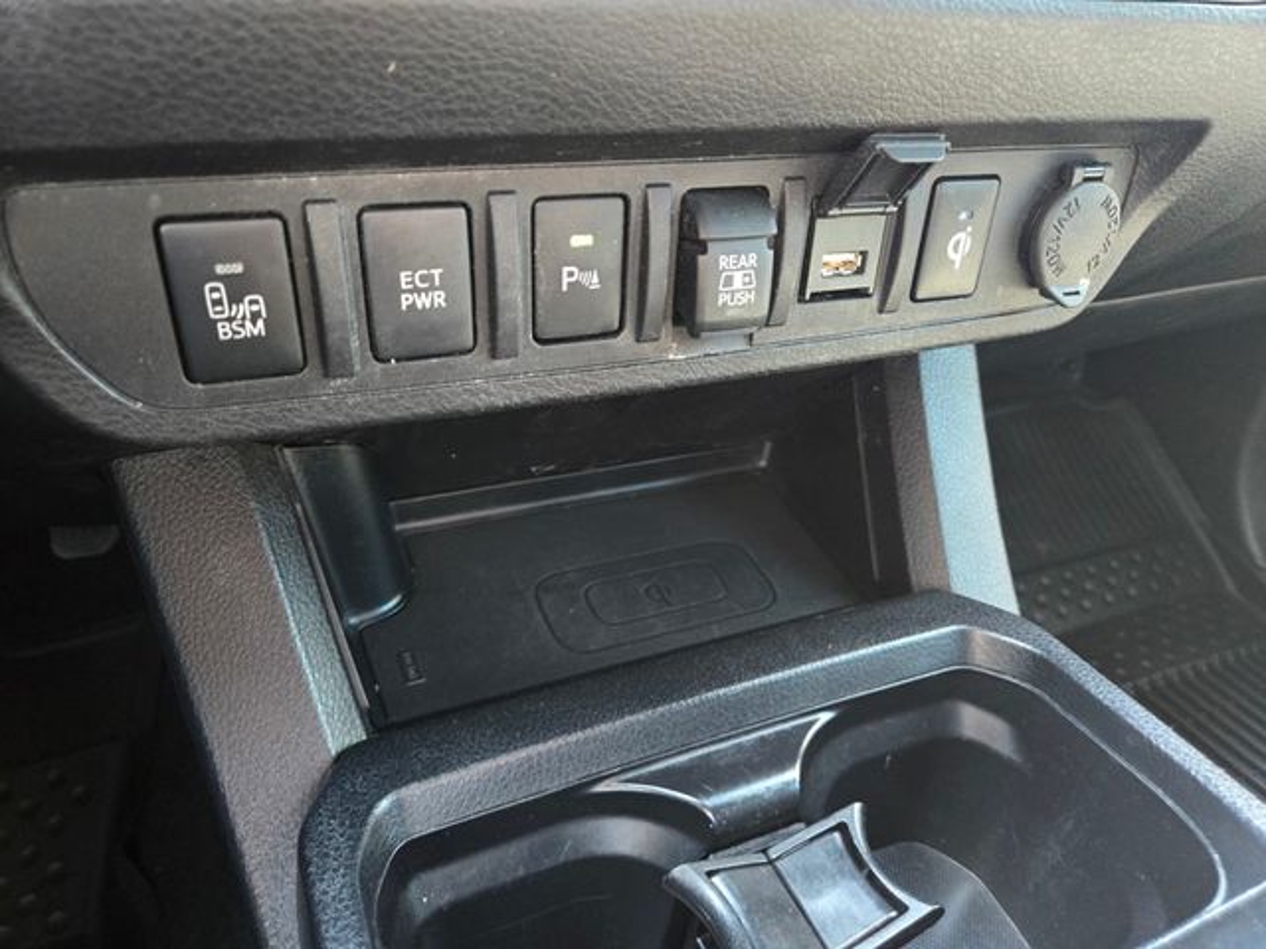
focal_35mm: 23
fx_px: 841
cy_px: 474
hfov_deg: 73.9
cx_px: 633
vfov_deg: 58.9
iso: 1600
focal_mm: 5.4
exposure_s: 1/40
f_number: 1.8
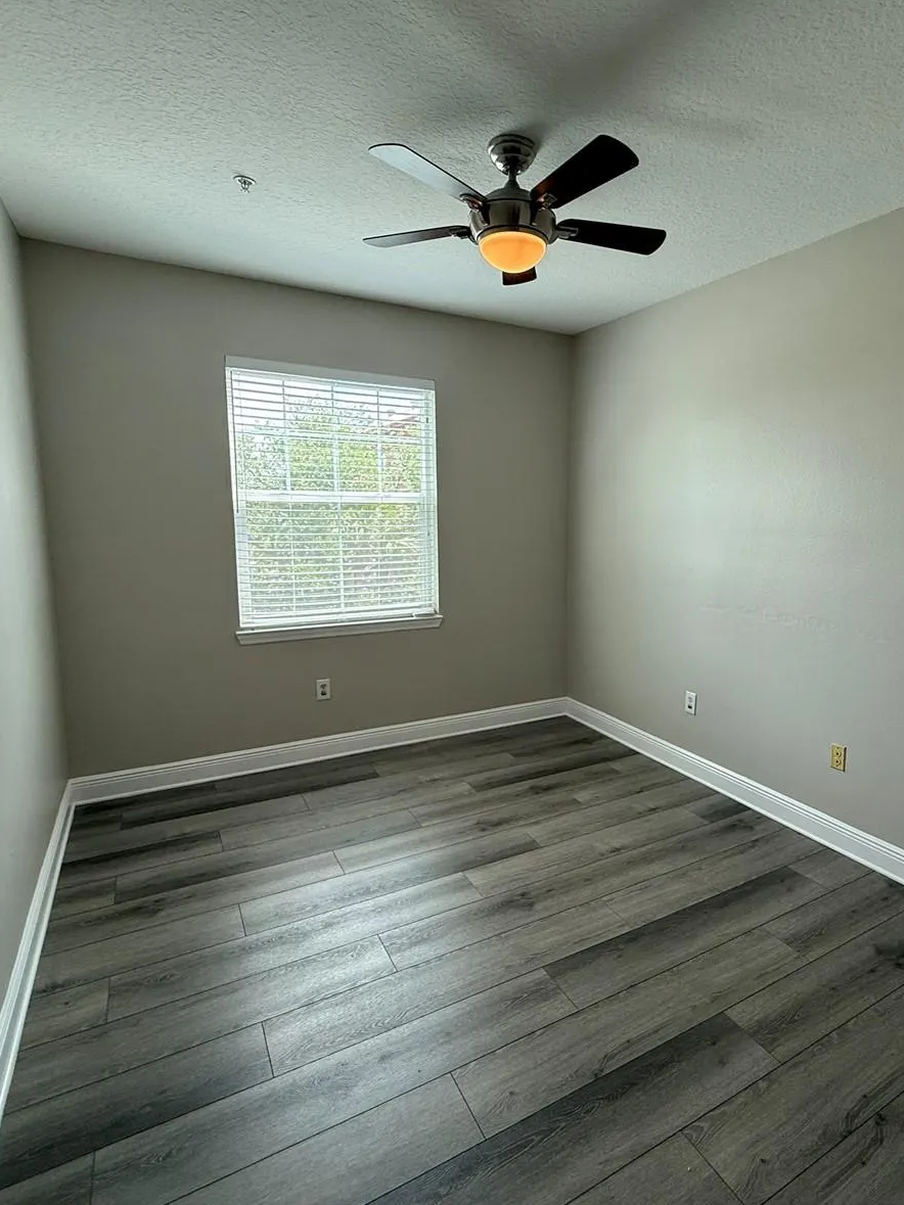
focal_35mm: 19
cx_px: 557
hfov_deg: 67.8
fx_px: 662
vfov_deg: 84.7
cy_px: 595
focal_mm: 2.22
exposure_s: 1/120
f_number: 2.2
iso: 80
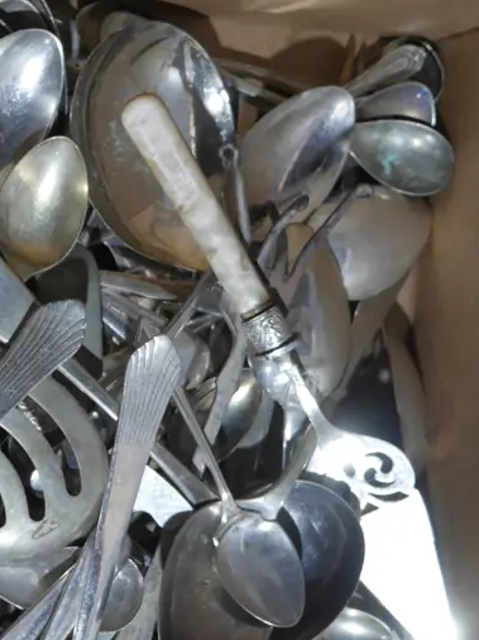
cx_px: 82
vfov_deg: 22.8
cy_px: 498
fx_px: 1570
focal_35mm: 85
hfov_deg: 17.2
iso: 800
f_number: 4.6
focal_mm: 21
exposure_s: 1/60
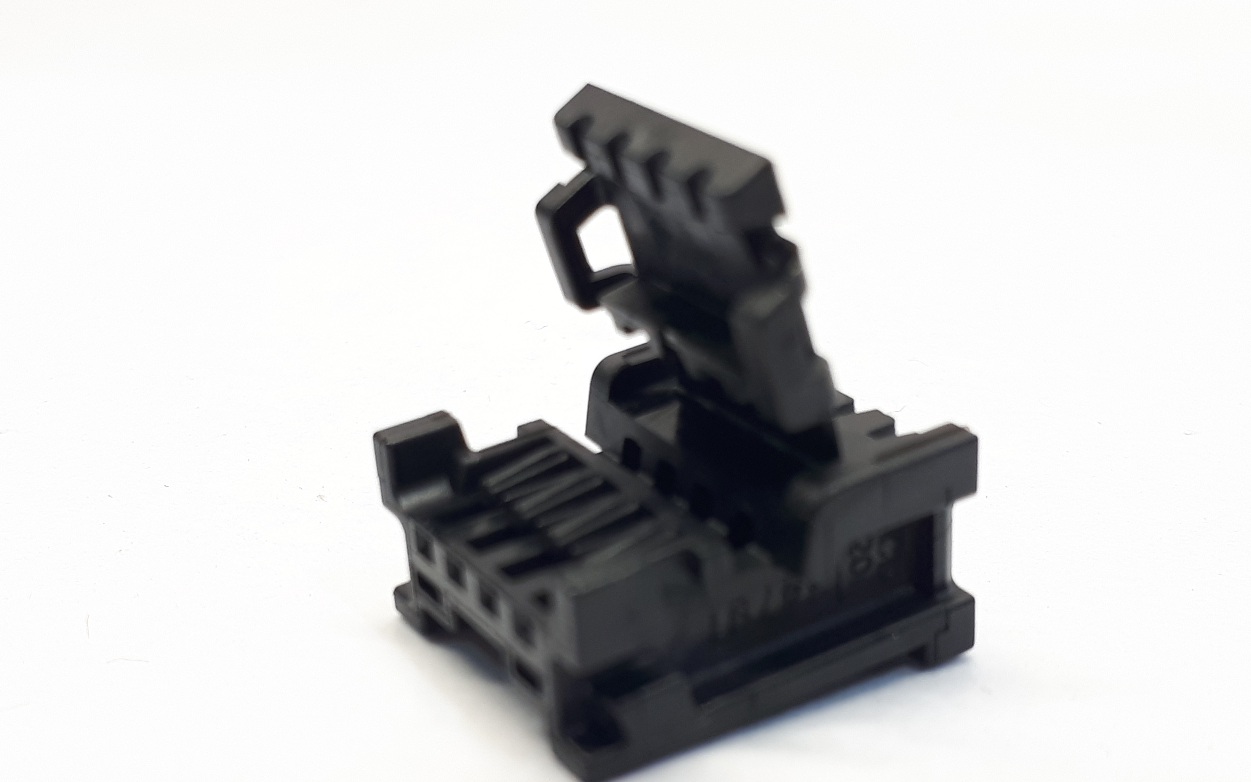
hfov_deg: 64.6
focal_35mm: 29
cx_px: 632
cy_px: 453
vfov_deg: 43.0
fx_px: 989
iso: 50
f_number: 1.9
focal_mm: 3.6
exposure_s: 1/50
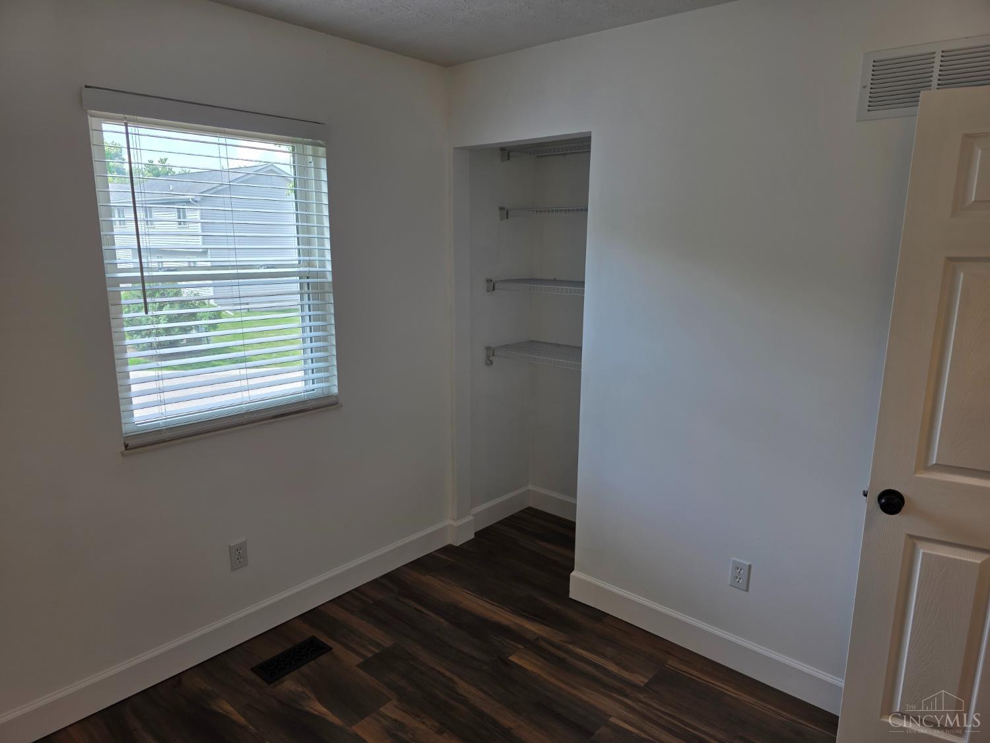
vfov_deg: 58.9
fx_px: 658
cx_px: 495
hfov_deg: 73.9
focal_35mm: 23
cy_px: 372
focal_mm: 6.3
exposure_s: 1/120
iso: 25
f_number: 1.7
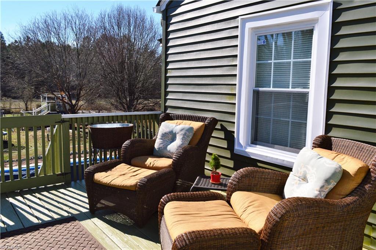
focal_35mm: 30
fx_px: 313
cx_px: 188
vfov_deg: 43.5
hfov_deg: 62.0
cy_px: 125
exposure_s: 1/500
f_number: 11
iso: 360
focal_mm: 20
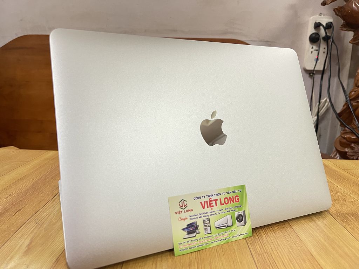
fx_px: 270
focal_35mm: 26
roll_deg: -1.5
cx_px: 180
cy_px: 134
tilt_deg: -12.0
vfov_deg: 53.1
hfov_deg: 67.3
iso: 400
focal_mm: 5.1
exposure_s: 1/60
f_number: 1.6
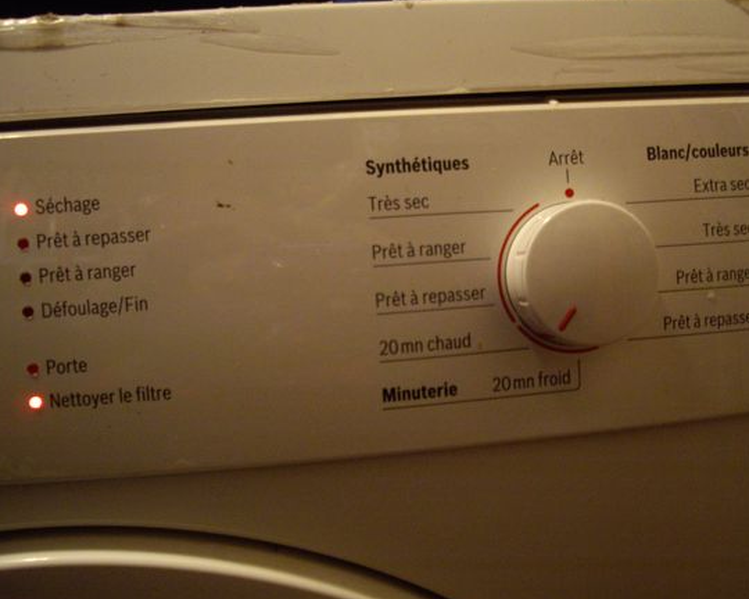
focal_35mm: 44
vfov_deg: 34.1
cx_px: 433
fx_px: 975
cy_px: 323
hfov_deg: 41.9
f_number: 2.8
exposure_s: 1/5
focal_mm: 7.9
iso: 400
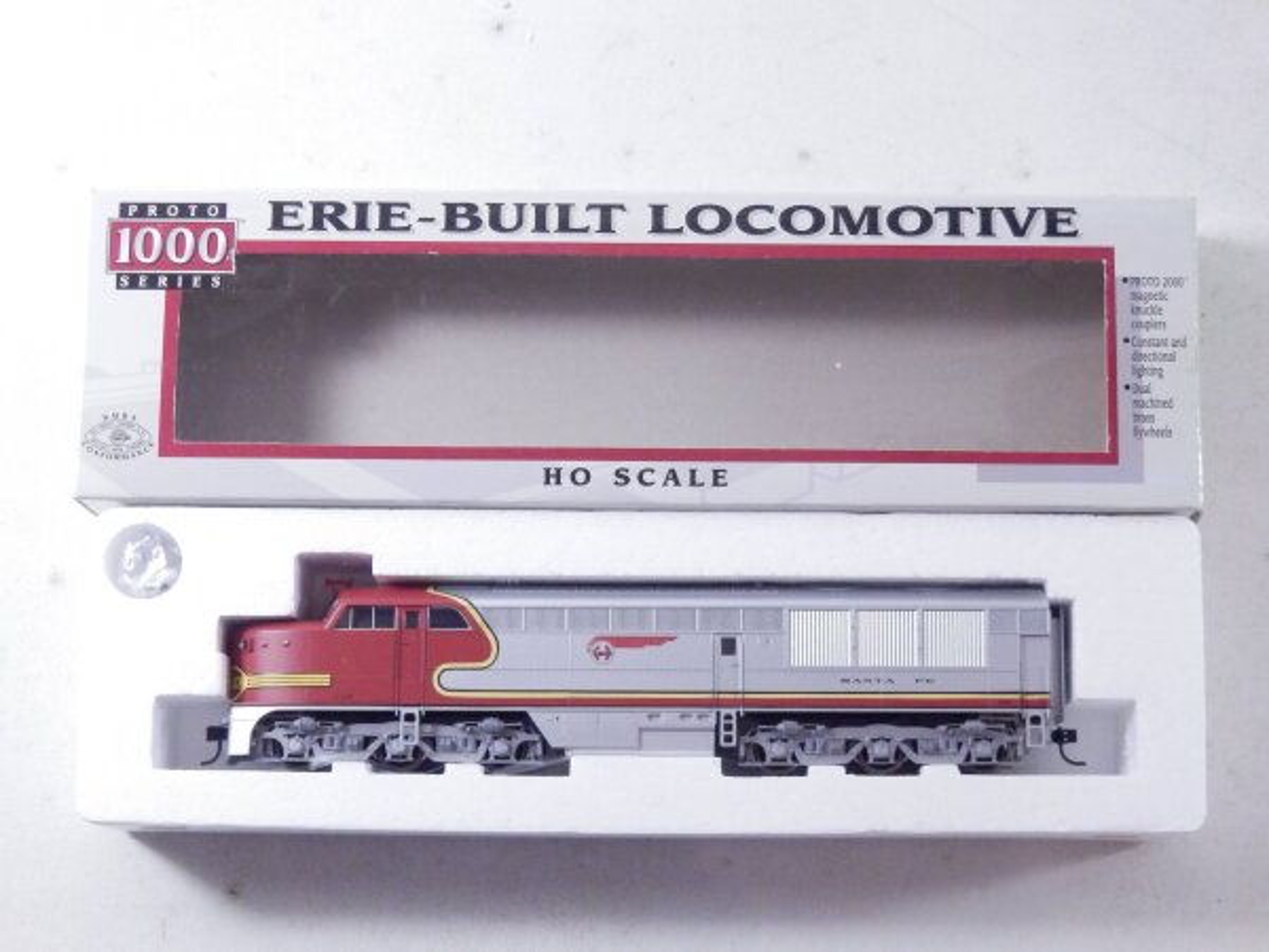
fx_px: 2420
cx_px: 634
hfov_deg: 29.4
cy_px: 476
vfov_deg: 22.3
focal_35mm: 66
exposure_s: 1/160
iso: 800
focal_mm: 11.9
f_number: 4.4
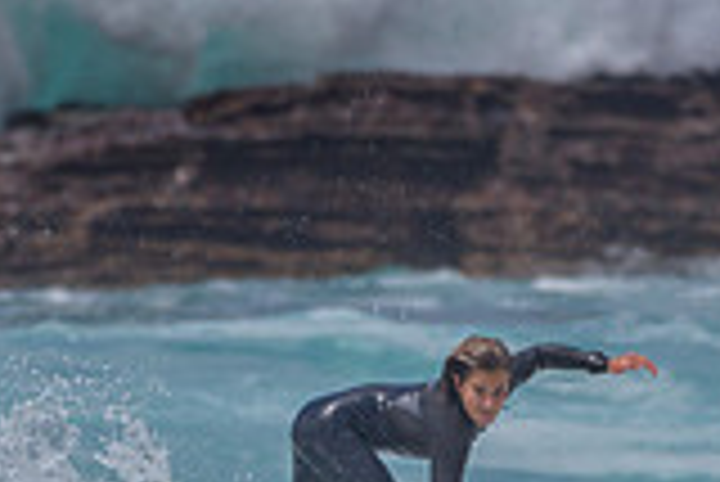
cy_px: 630
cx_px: 357
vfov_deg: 0.6
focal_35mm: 2220
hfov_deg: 0.9
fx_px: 44439
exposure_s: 1/2000
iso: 72
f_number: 5.6
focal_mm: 500
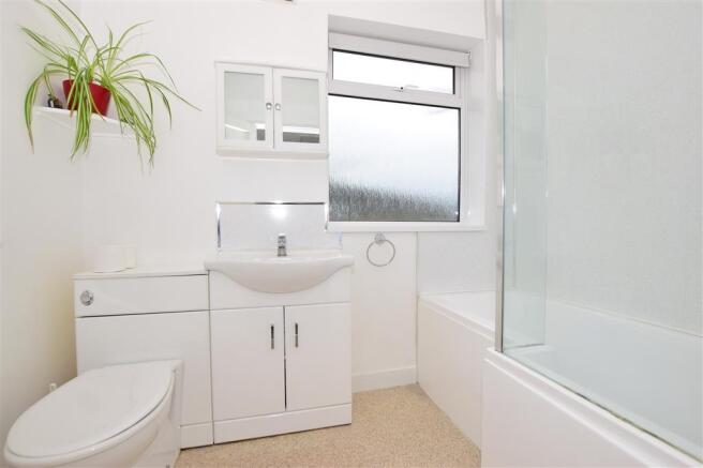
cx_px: 352
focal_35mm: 15
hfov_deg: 100.4
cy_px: 234
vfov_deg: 77.3
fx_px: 293
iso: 400
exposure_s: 1/100
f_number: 10
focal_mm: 10
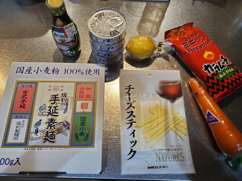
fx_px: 182
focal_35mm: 26
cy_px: 90
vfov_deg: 53.1
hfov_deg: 67.3
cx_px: 121
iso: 250
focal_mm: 4.3
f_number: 2.4
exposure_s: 1/100
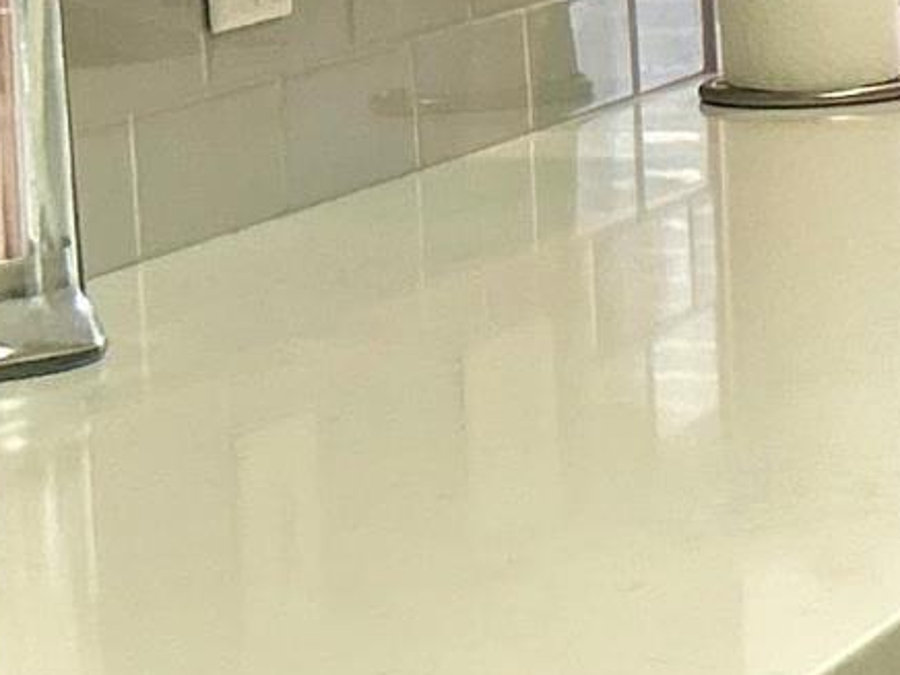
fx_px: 4758
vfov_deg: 8.1
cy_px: -58
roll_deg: +0.6
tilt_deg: -6.1
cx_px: 2681
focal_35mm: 183
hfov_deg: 8.9
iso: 125
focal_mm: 5.7
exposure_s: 1/120
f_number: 1.5
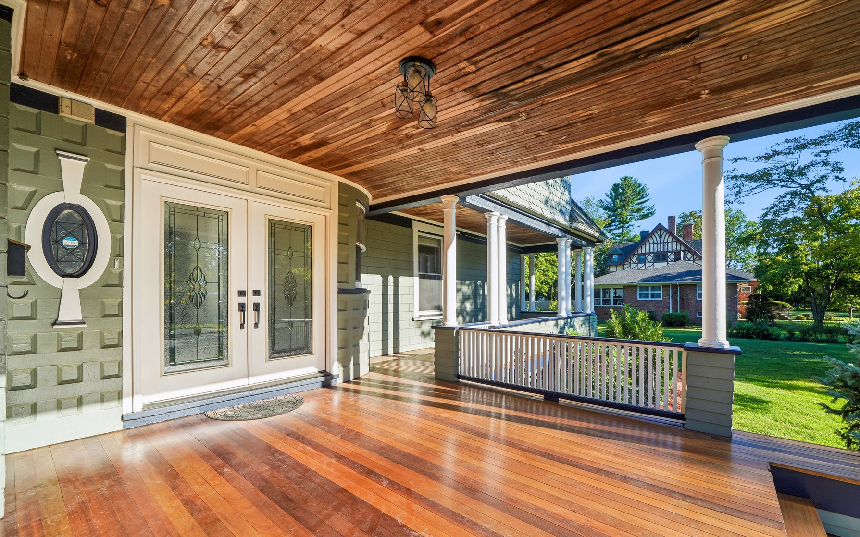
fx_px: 328
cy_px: 302
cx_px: 466
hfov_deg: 105.1
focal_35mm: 14
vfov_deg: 78.3
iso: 100
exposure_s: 1/50
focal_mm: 12
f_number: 11
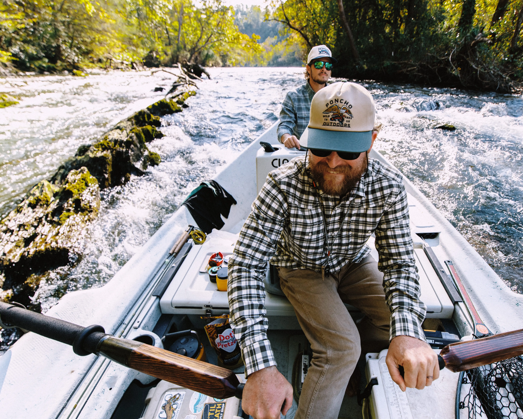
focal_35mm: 17
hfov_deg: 88.6
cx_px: 311
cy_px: 210
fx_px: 263
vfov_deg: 77.0
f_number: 4
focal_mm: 15
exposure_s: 1/500
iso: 320
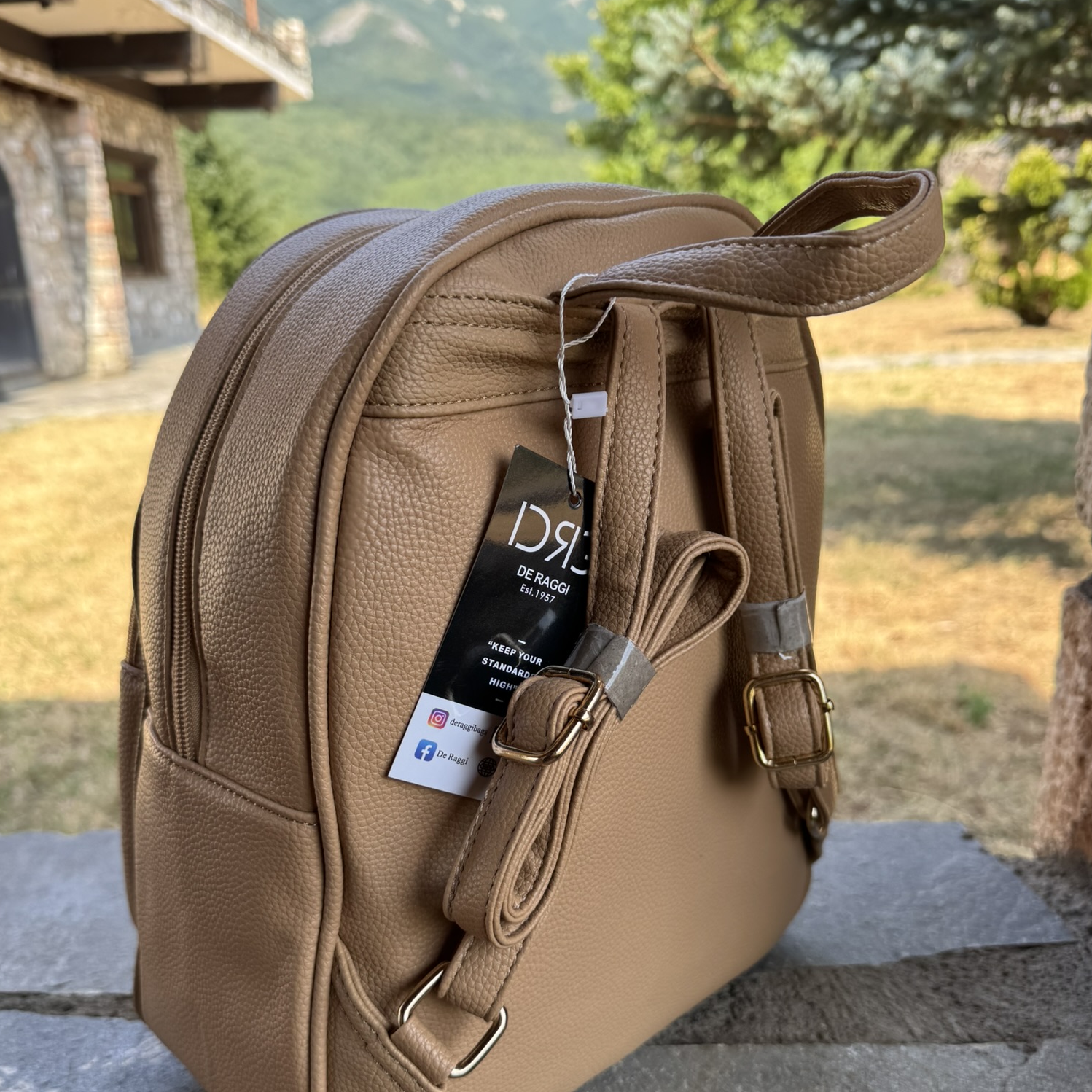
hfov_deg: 55.6
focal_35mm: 29
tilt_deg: -19.5
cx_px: 543
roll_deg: +2.4
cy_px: 673
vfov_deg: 55.1
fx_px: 1035
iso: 80
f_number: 1.78
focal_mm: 6.76
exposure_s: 1/567
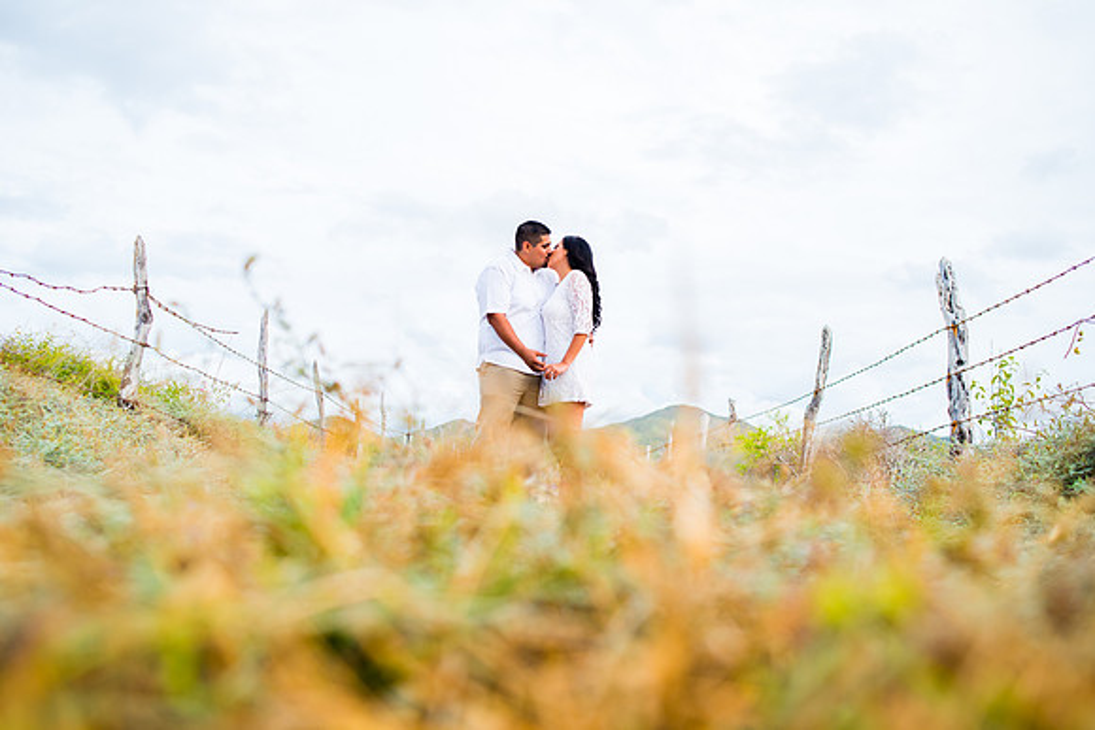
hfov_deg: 54.4
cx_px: 548
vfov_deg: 37.9
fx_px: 1065
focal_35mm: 35
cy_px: 365
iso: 50
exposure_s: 1/500
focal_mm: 35
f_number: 4
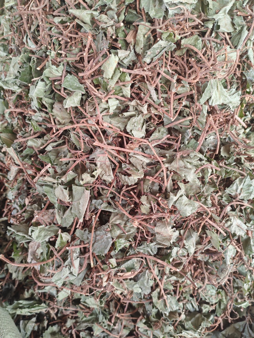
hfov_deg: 51.3
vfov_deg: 65.3
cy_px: 169
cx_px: 127
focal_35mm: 27
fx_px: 264
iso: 320
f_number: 1.95
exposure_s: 1/100
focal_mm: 5.52
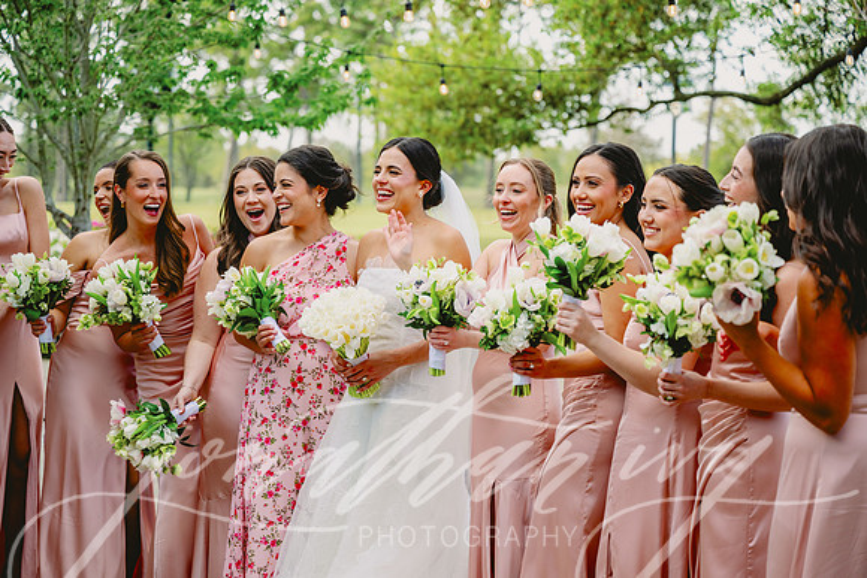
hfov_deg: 28.8
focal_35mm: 70
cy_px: 289
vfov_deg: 19.5
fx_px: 1686
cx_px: 434
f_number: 2.8
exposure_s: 1/800
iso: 200
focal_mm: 70
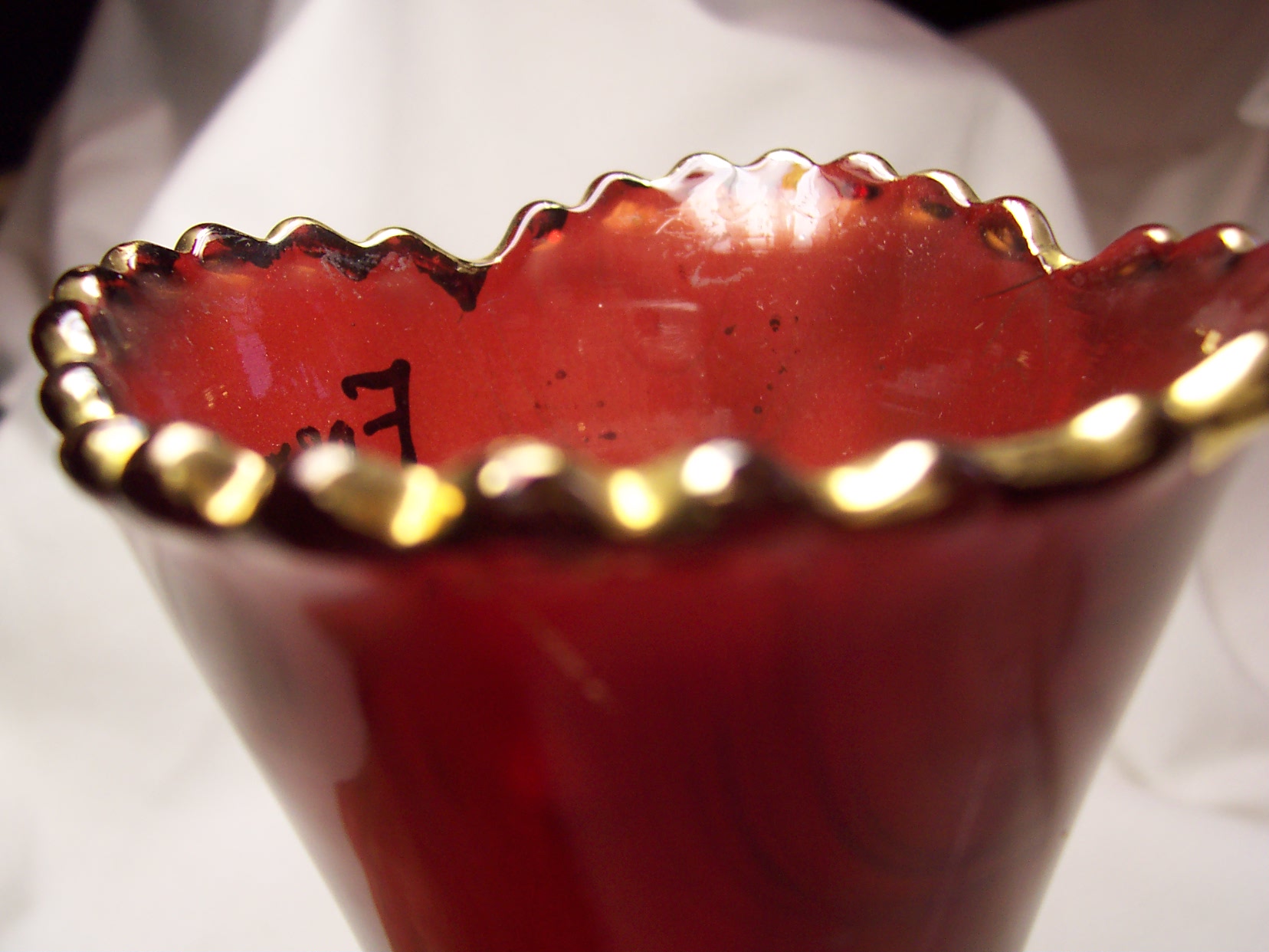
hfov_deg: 50.1
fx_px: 1356
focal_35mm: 37
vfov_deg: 38.7
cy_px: 476
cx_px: 634
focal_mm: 5.6
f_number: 2.8
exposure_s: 1/60
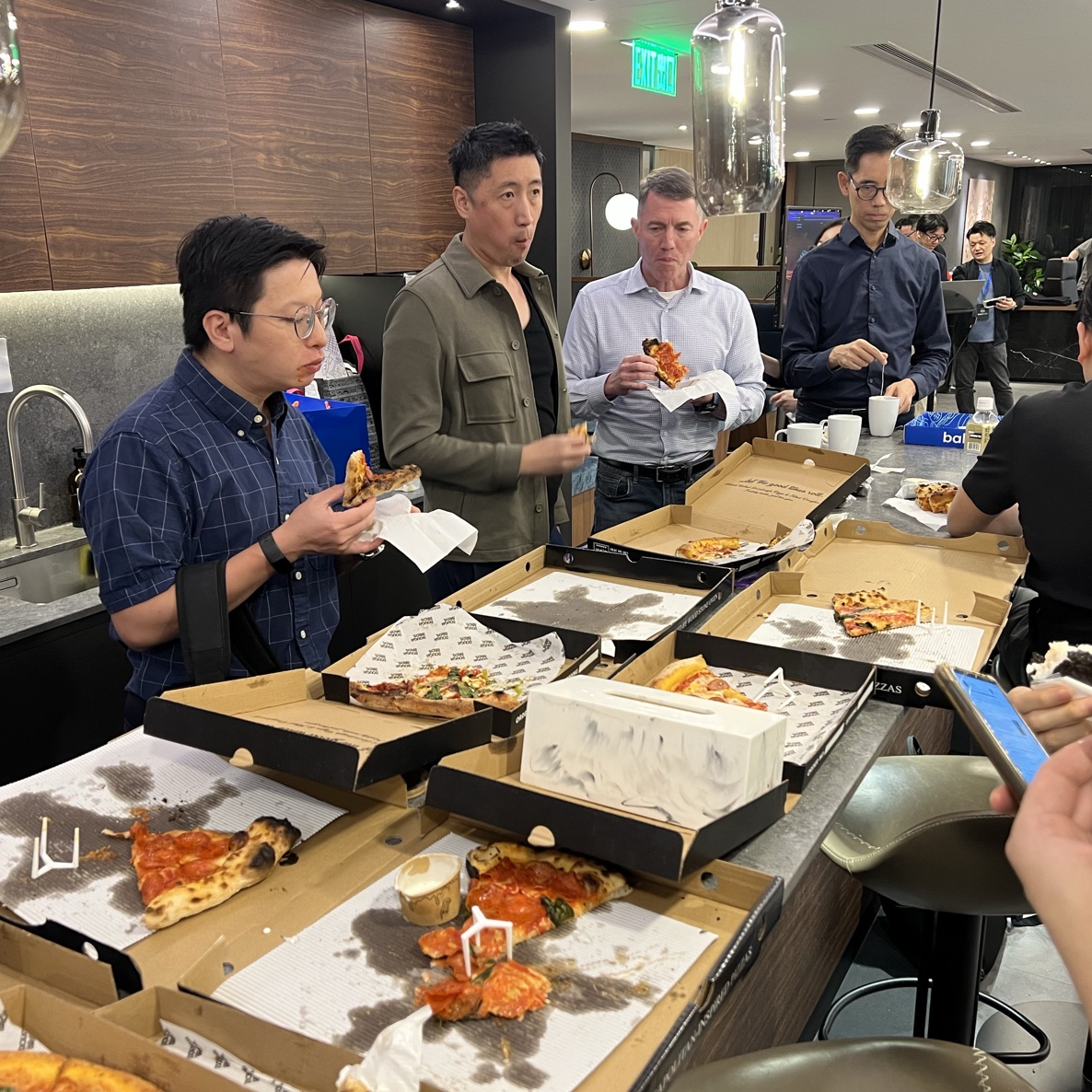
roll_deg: +1.0
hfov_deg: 52.5
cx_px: 535
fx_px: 1106
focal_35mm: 31
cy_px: 540
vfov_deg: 52.5
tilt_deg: -17.7
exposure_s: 1/50
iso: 160
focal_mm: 5.7
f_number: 1.5
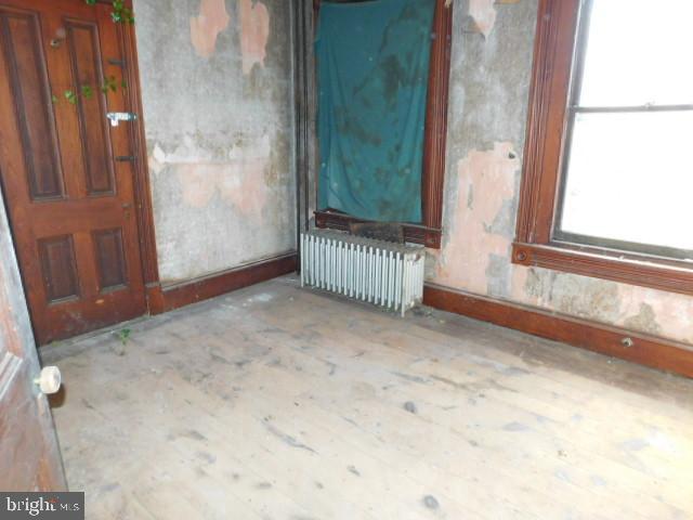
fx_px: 460
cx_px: 346
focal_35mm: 23
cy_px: 260
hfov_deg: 73.9
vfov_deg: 58.9
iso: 360
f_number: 3
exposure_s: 1/30
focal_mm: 4
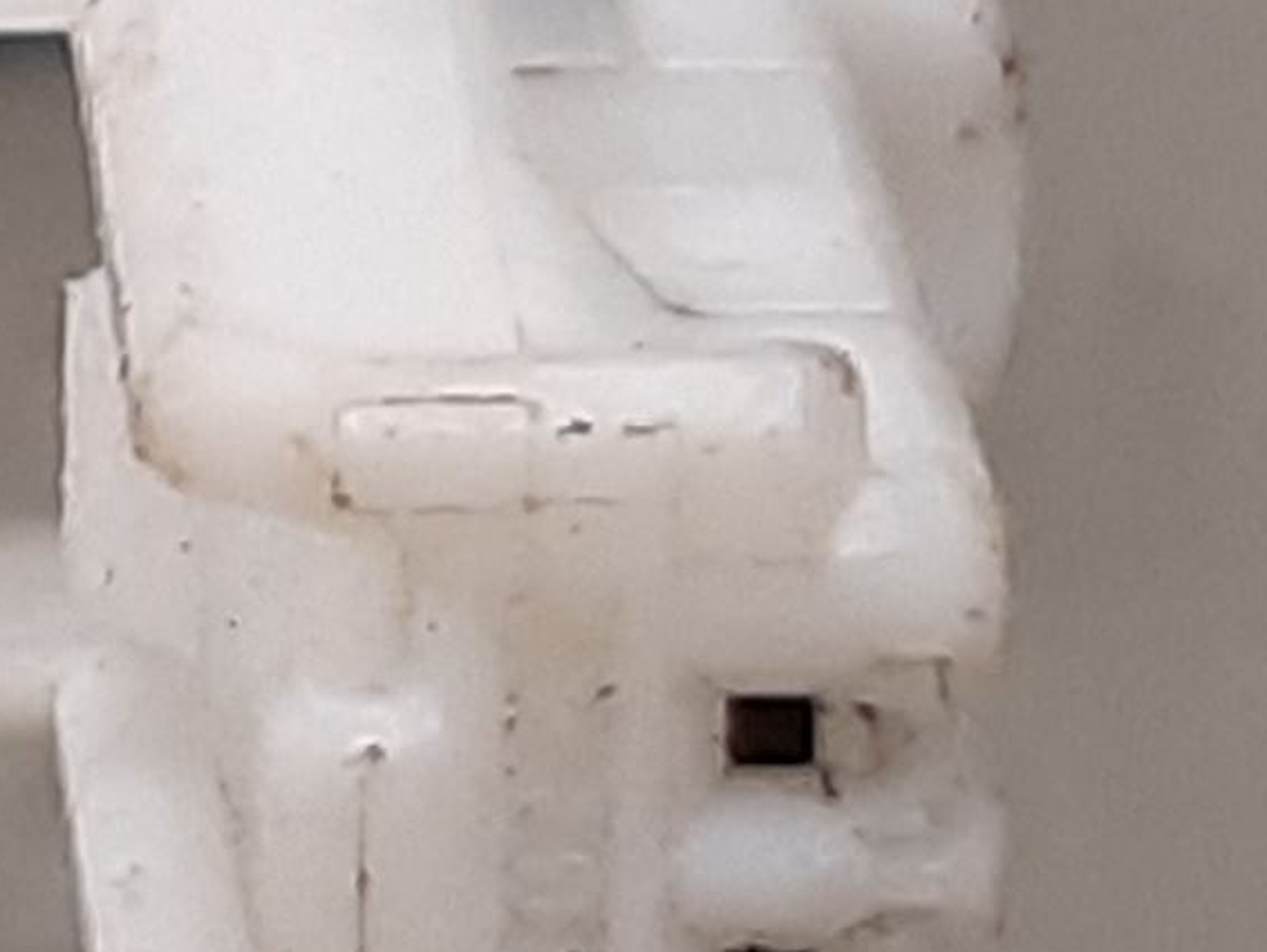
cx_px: -116
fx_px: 3442
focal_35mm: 94
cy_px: 838
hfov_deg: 20.0
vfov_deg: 15.6
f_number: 1.7
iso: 100
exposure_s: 1/50
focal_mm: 3.93
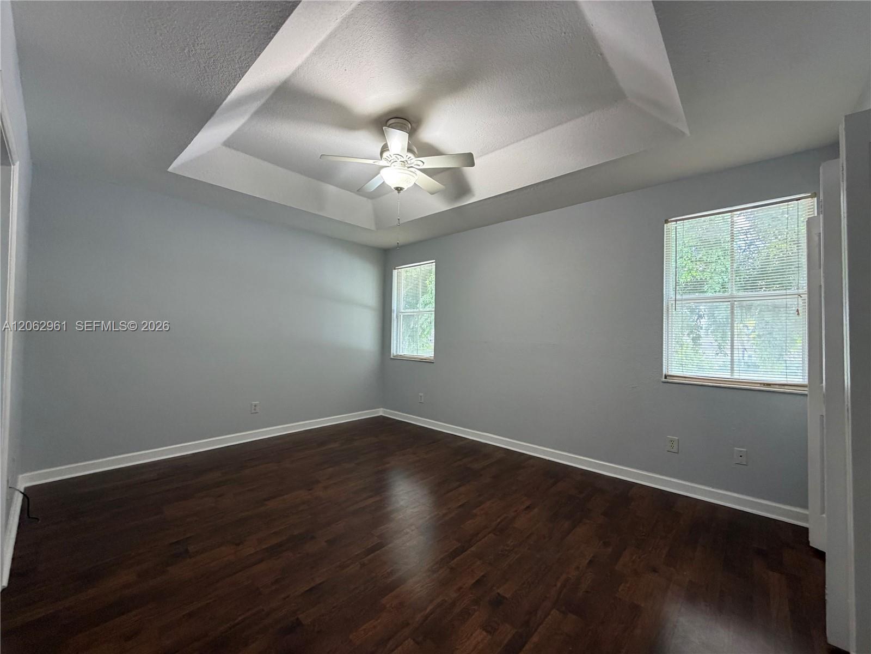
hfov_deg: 102.1
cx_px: 436
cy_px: 327
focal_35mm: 14
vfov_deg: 85.7
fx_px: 352
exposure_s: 1/117
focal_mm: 2.22
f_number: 2.2
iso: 320
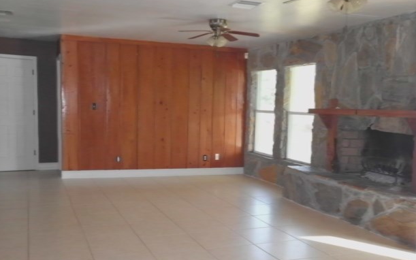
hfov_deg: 49.3
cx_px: 201
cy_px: 142
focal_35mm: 40
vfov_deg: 32.0
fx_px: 454
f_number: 3.2
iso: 400
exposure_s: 1/60
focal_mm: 6.57
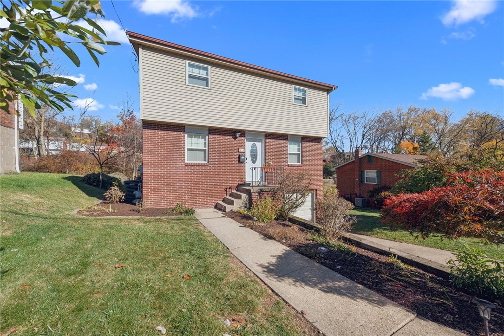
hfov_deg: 104.2
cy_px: 168
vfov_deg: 81.2
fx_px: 196
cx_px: 252
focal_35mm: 14
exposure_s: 1/500
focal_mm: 14
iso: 50
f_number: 11
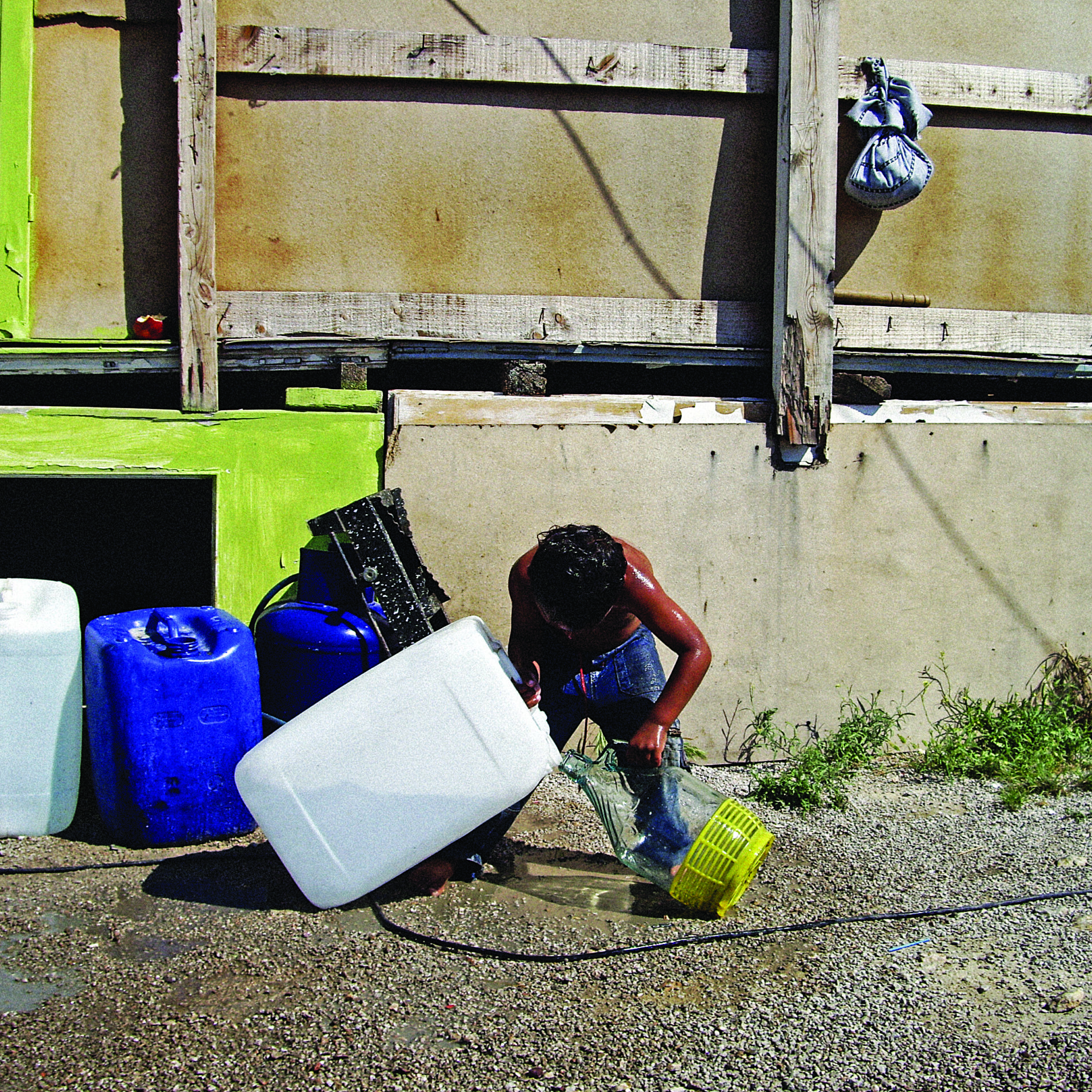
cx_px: 618
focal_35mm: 45
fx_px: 1606
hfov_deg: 37.5
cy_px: 545
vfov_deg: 37.6
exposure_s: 1/320
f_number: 5.6
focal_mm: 7.9
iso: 50
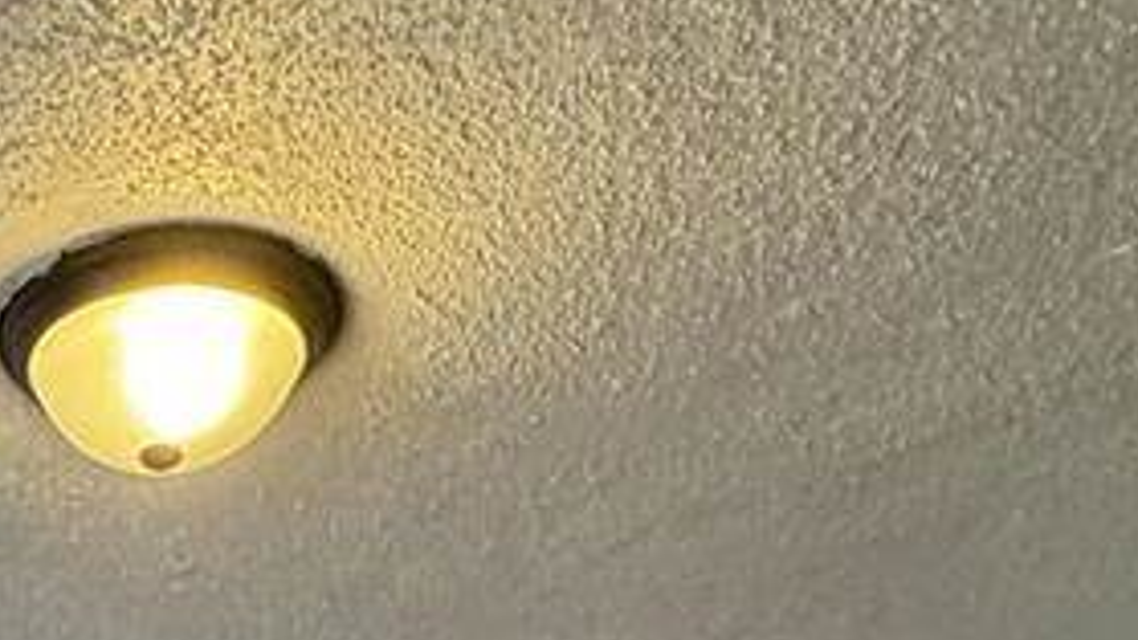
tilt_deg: -2.0
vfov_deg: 12.8
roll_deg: -0.8
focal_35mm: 70
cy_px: 1584
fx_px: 2112
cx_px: -200
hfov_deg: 26.9
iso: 320
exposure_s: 1/120
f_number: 2.2
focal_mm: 2.22
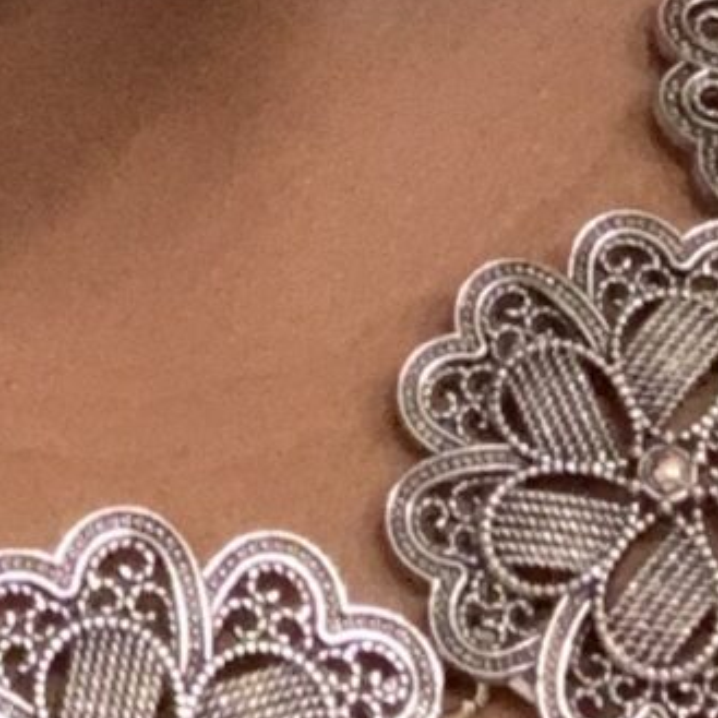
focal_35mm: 220
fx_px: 5163
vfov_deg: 7.4
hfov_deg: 7.8
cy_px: -1074
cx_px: -336
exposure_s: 1/40
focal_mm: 2.87
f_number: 2.2
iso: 320
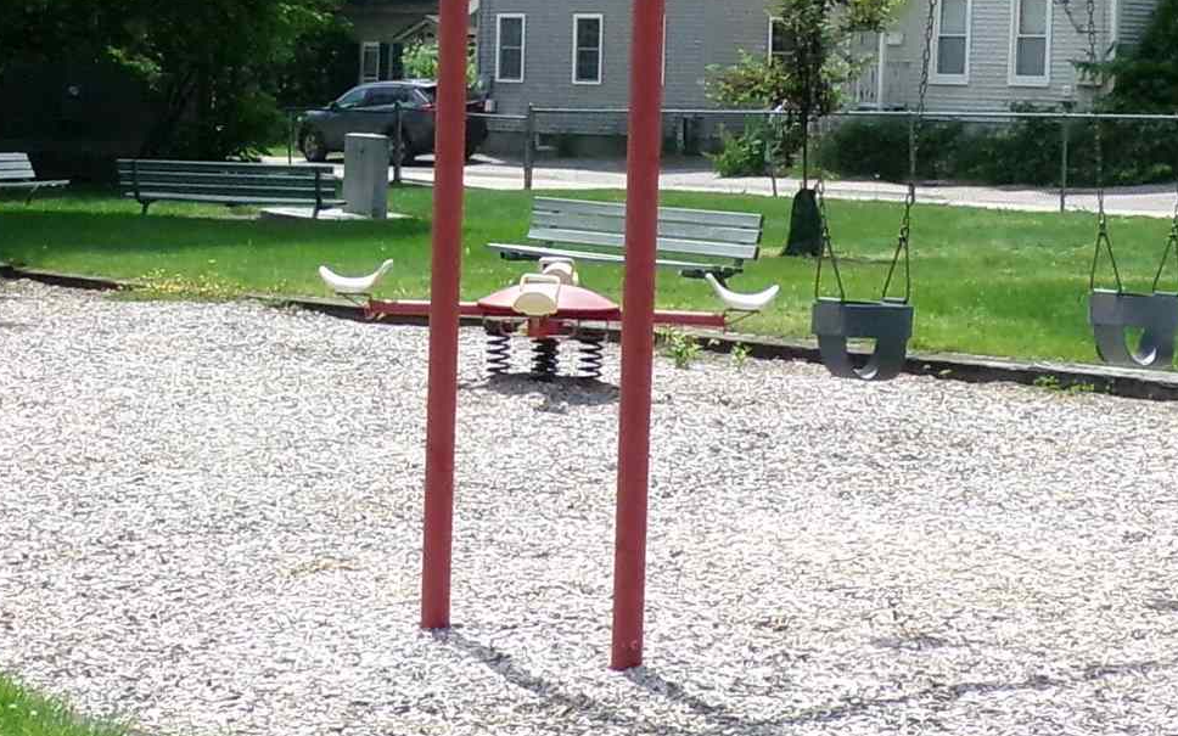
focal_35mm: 111
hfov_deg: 18.7
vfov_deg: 11.7
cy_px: 24
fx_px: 3564
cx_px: 374
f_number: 7.99
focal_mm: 5.9
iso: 200
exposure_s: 1/300
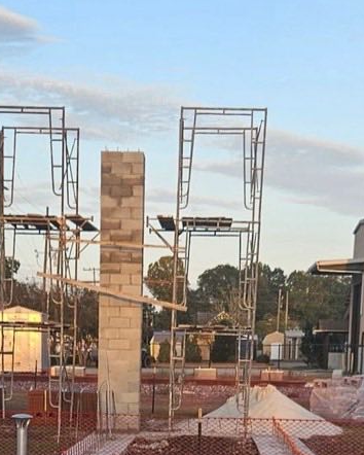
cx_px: 130
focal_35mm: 88
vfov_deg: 20.2
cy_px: 561
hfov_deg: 17.4
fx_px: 1184
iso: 25
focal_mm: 5.4
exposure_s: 1/251
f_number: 1.8
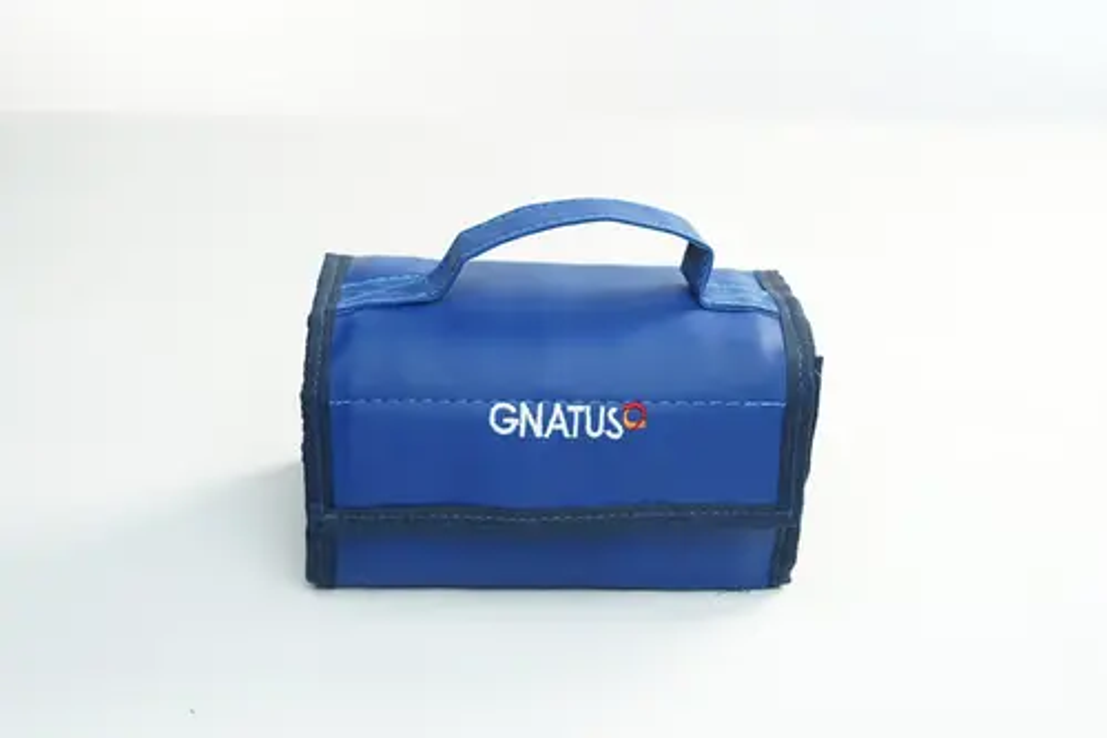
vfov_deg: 27.0
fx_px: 1537
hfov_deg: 39.6
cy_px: 369
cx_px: 554
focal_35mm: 50
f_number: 5
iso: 1000
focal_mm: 50
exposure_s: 1/60
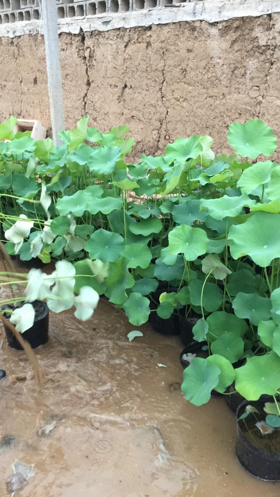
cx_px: 127
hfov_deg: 36.7
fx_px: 422
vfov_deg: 61.0
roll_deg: -0.3
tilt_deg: -21.9
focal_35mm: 32
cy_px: 248
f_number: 2.2
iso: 125
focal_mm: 4.15
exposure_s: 1/17
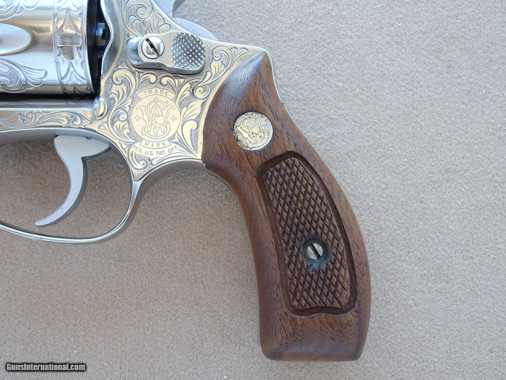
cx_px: 253
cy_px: 190
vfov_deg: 36.0
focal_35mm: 40
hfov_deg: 46.8
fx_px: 585
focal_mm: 6.8
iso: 250
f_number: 4
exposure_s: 1/40
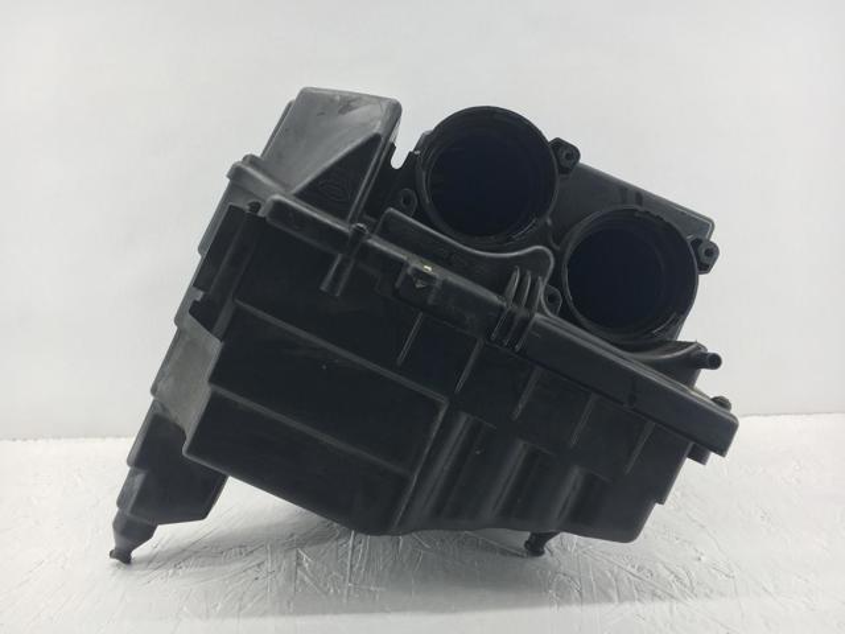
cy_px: 317
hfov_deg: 61.7
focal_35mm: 29
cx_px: 422
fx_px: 708
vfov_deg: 48.2
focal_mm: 4.15
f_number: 2.2
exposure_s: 1/100
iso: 32
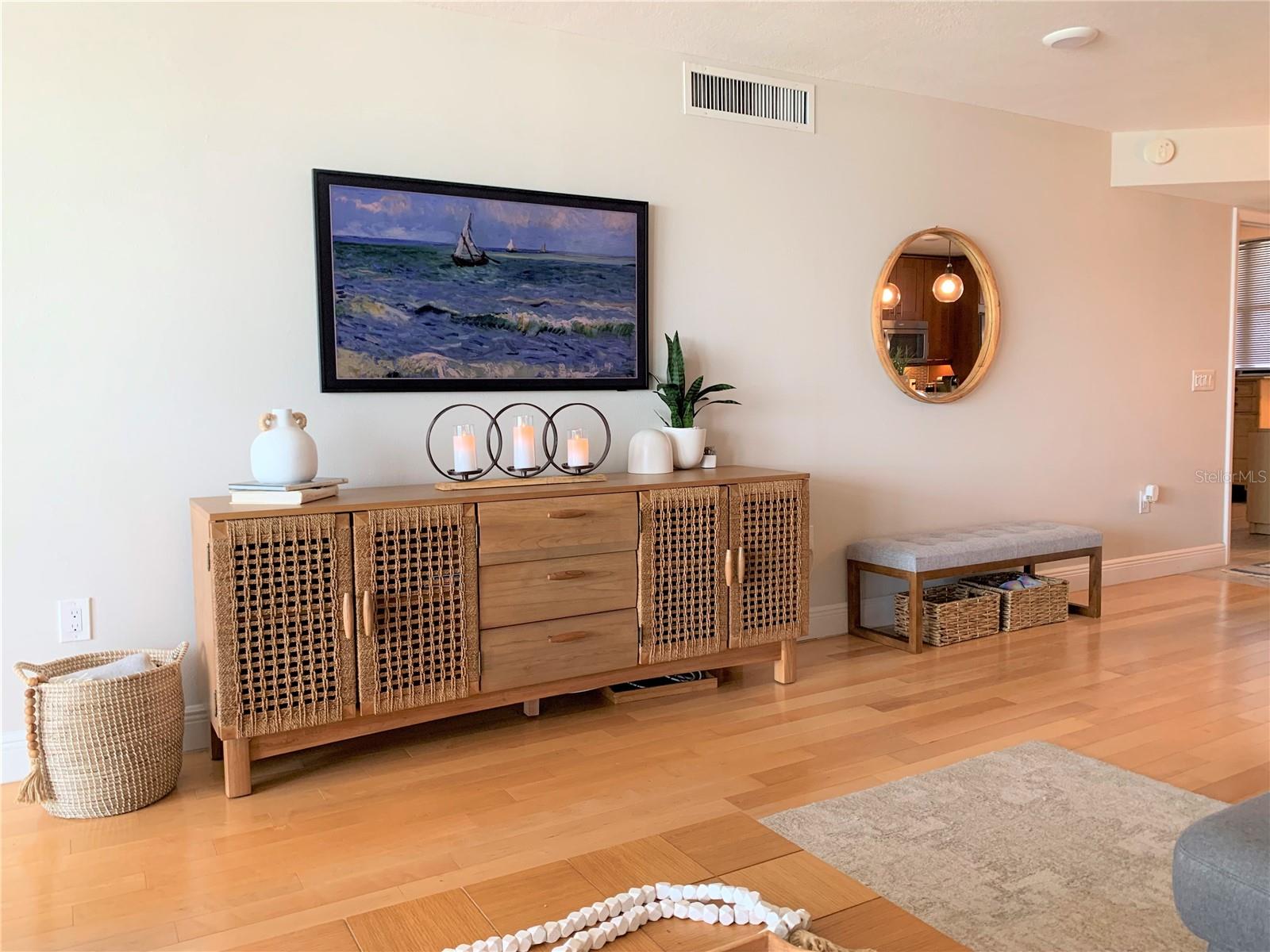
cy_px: 476
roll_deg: +1.3
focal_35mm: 26
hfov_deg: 67.3
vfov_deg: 53.1
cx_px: 635
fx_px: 954
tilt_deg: -5.5
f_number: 1.8
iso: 100
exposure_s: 1/60
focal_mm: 4.25
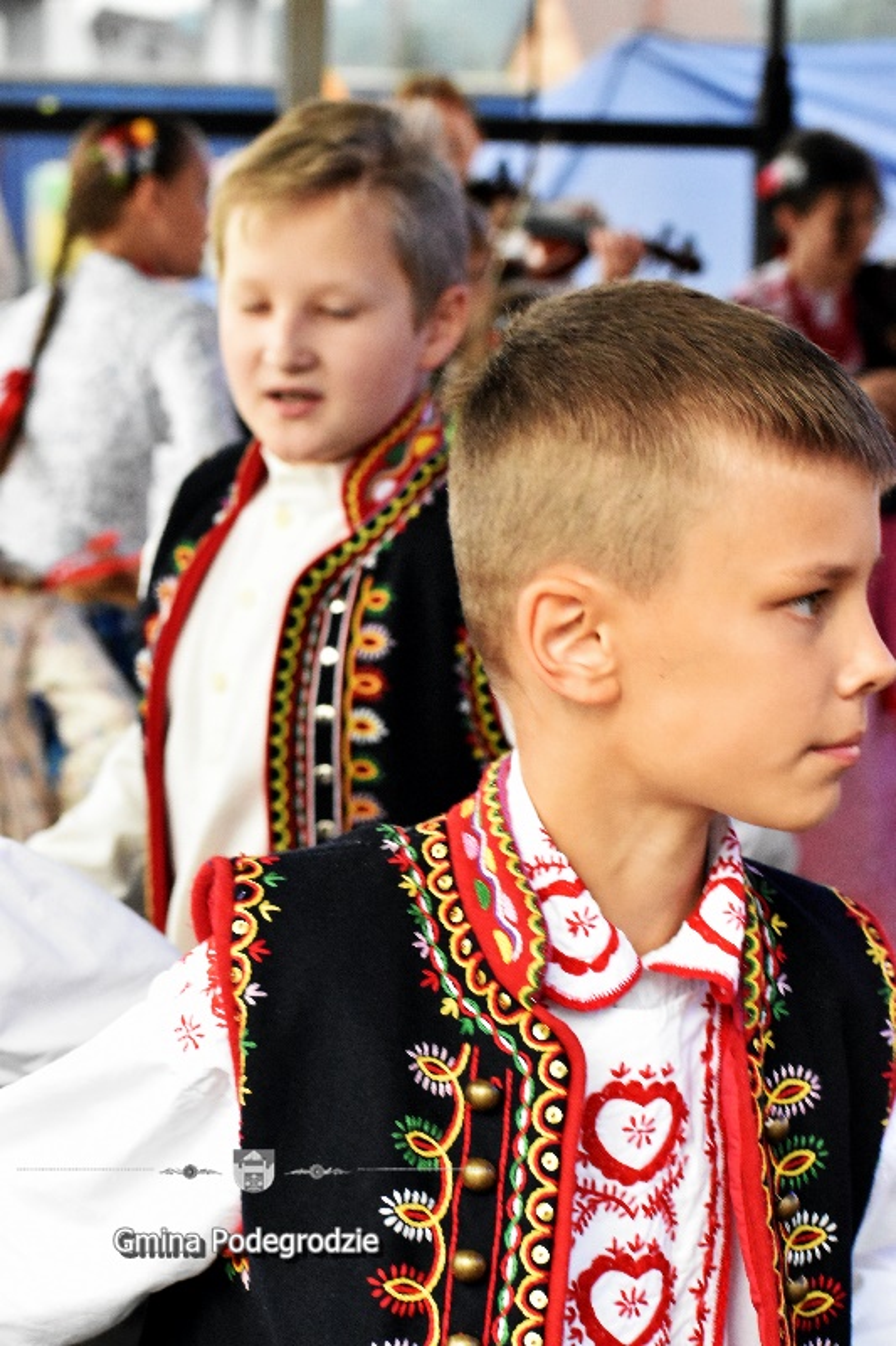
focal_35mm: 105
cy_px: 673
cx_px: 448
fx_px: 3921
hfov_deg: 13.0
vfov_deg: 19.5
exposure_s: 1/640
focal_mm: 70
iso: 4500
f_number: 6.3
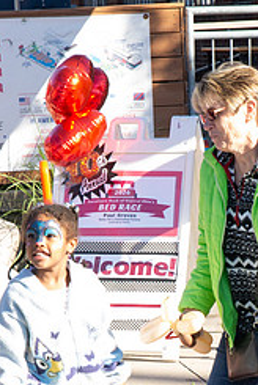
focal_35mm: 207
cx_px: 195
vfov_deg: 9.9
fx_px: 2219
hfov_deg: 6.6
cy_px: 352
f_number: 11
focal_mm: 70
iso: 800
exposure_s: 1/200
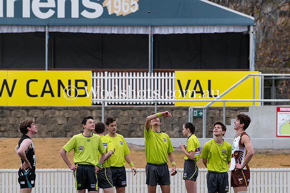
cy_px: 153
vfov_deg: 2.0
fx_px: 5462
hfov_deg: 3.0
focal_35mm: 678
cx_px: 157
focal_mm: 200
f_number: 4.5
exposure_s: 1/1000
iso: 450
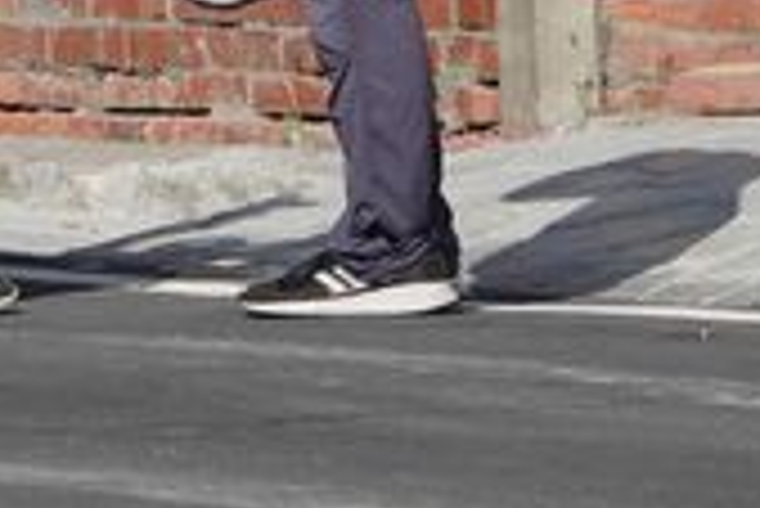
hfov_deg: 1.8
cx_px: -112
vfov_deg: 1.2
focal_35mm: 1177
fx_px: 24868
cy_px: -416
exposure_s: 1/1600
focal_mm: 101.58
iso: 100
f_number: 4
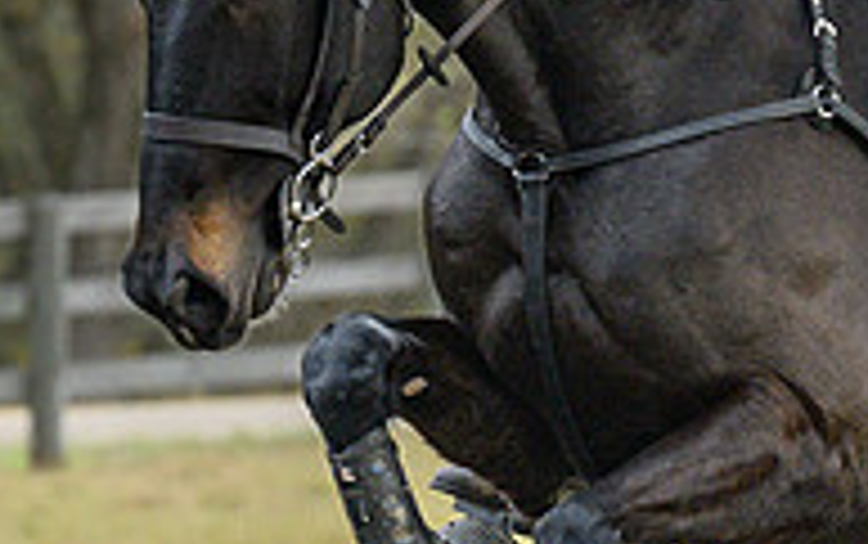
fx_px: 13519
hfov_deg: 3.7
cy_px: 39
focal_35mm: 571
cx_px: 892
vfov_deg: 2.3
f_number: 3.5
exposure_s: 1/1000
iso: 640
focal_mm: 103
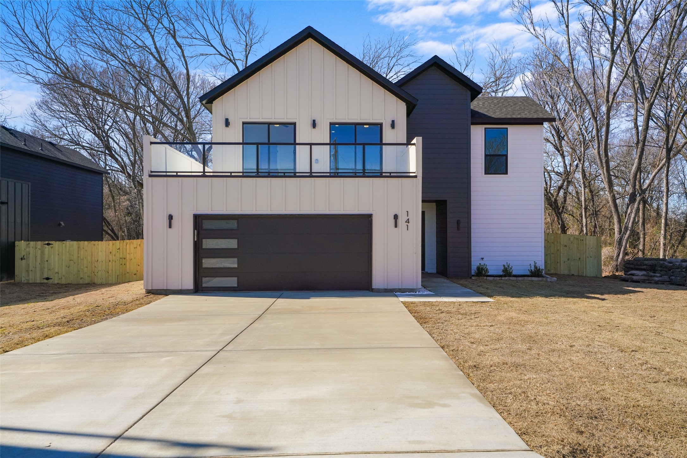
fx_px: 458
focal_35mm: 24
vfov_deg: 53.1
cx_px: 344
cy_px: 229
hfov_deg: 73.7
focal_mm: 24
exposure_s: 1/1250
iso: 640
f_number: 9
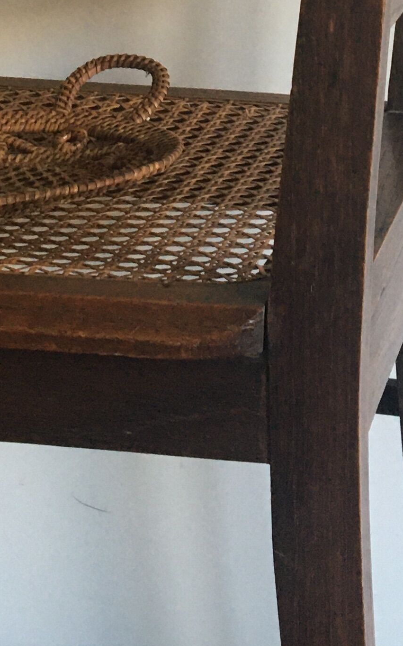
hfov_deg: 14.3
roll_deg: +1.6
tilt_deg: -4.6
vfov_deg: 21.0
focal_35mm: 91
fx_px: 1599
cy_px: -160
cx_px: 101
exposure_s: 1/33
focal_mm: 4.15
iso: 125
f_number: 2.2
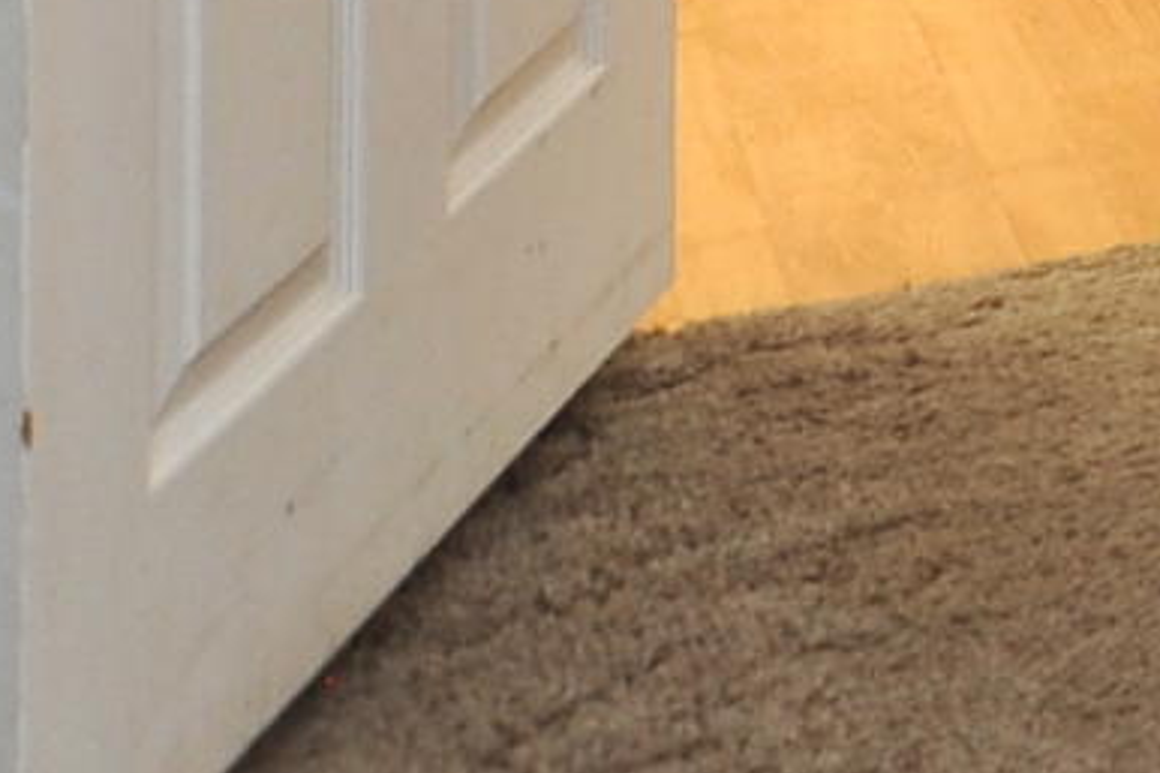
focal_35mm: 140
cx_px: 4084
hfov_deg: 9.2
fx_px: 4509
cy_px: -1760
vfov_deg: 8.0
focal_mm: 18
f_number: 5.6
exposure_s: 1/30
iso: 800
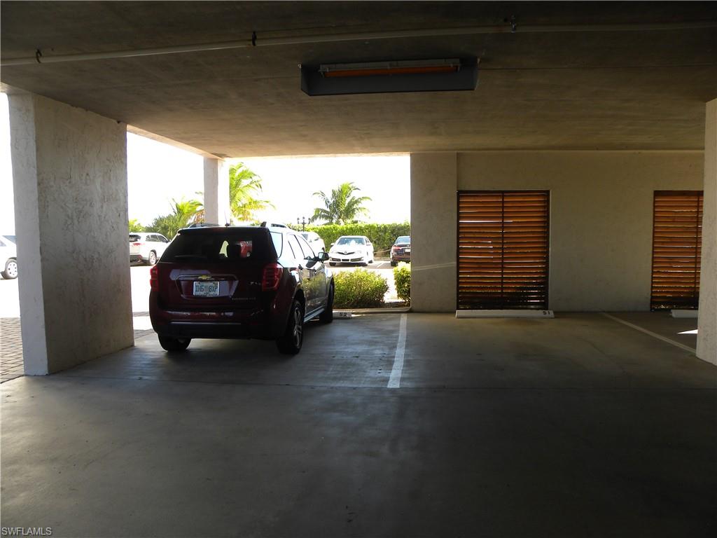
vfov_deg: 53.1
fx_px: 539
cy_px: 269
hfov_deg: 67.3
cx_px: 358
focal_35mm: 26
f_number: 3.5
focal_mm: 4.6
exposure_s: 1/135
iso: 64
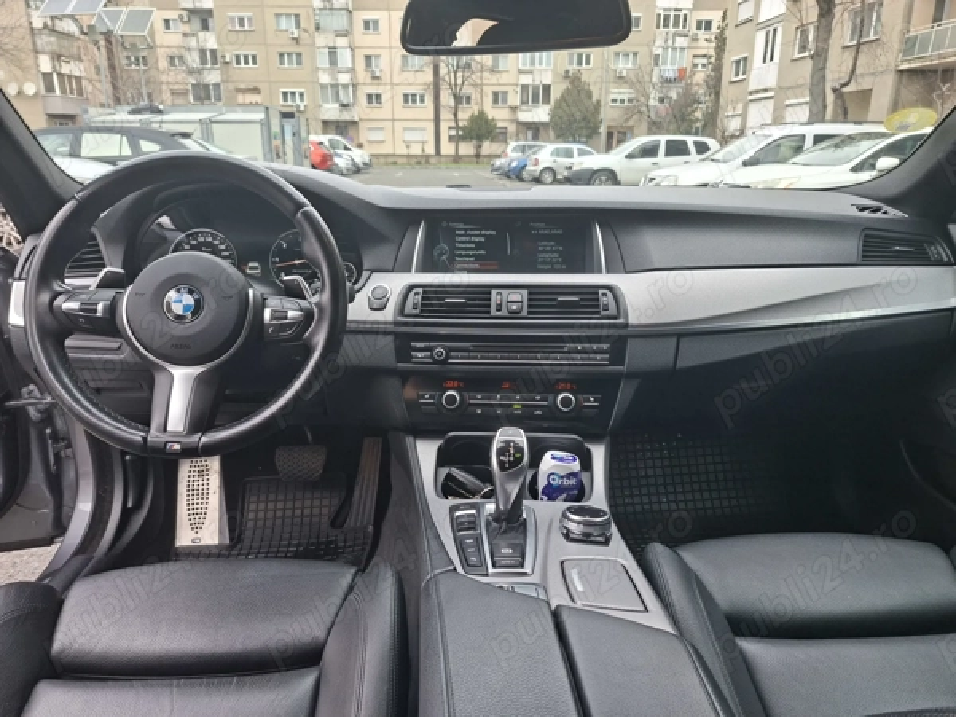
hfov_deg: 73.9
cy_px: 358
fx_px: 635
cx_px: 478
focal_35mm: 23
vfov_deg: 58.9
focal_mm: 5.54
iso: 50
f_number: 1.8
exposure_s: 1/194
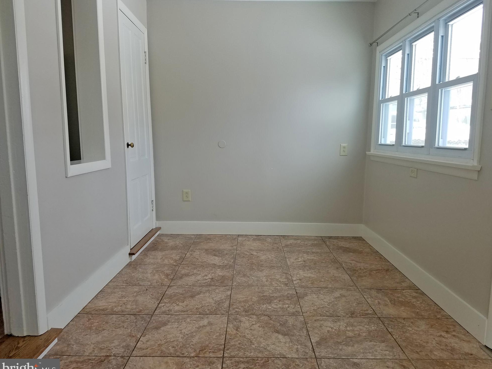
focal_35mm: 27
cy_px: 188
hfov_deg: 65.3
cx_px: 253
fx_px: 384
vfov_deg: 51.4
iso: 50
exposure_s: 1/139
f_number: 1.7
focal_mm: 4.2
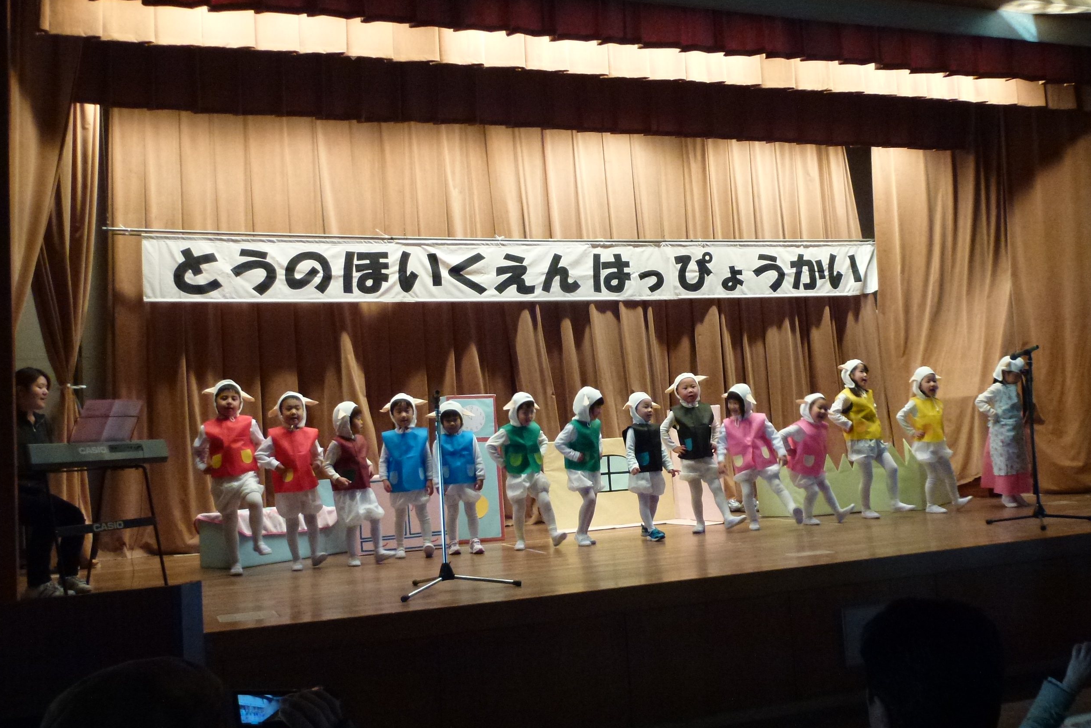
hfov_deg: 54.4
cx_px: 545
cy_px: 361
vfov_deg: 37.9
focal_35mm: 35
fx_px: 1061
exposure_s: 1/50
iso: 400
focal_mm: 5.9
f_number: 3.6
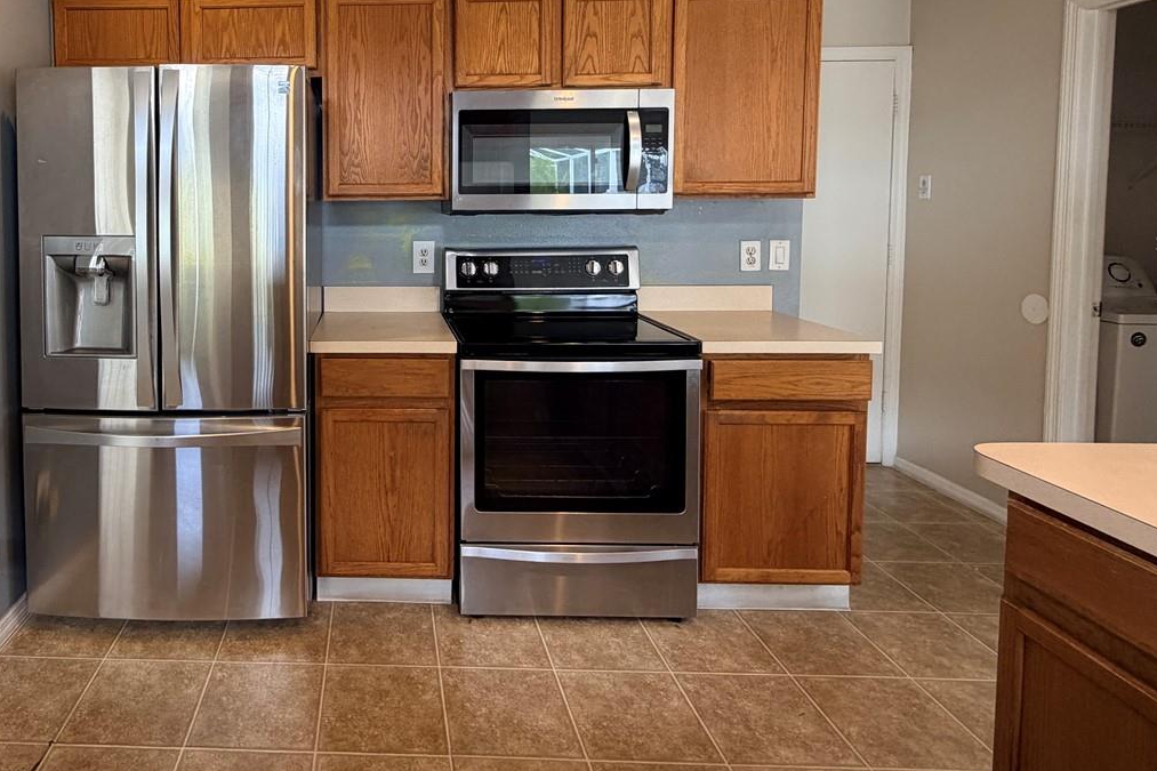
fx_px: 739
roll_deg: +0.4
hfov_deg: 72.8
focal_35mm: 23
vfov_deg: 53.7
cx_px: 349
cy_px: 242
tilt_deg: -3.5
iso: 250
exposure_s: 1/121
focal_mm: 2.22
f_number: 2.2
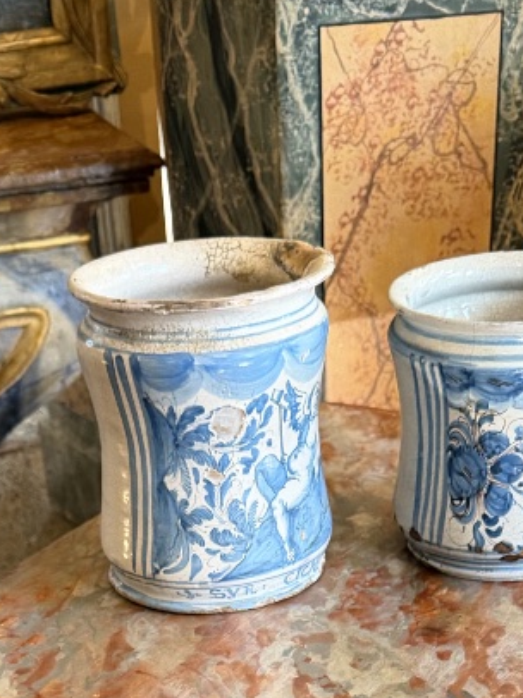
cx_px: 198
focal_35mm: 71
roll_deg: +6.0
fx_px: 1432
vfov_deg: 24.4
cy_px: 873
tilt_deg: -37.1
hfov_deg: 20.7
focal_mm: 6.76
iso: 250
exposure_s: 1/50
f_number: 1.78
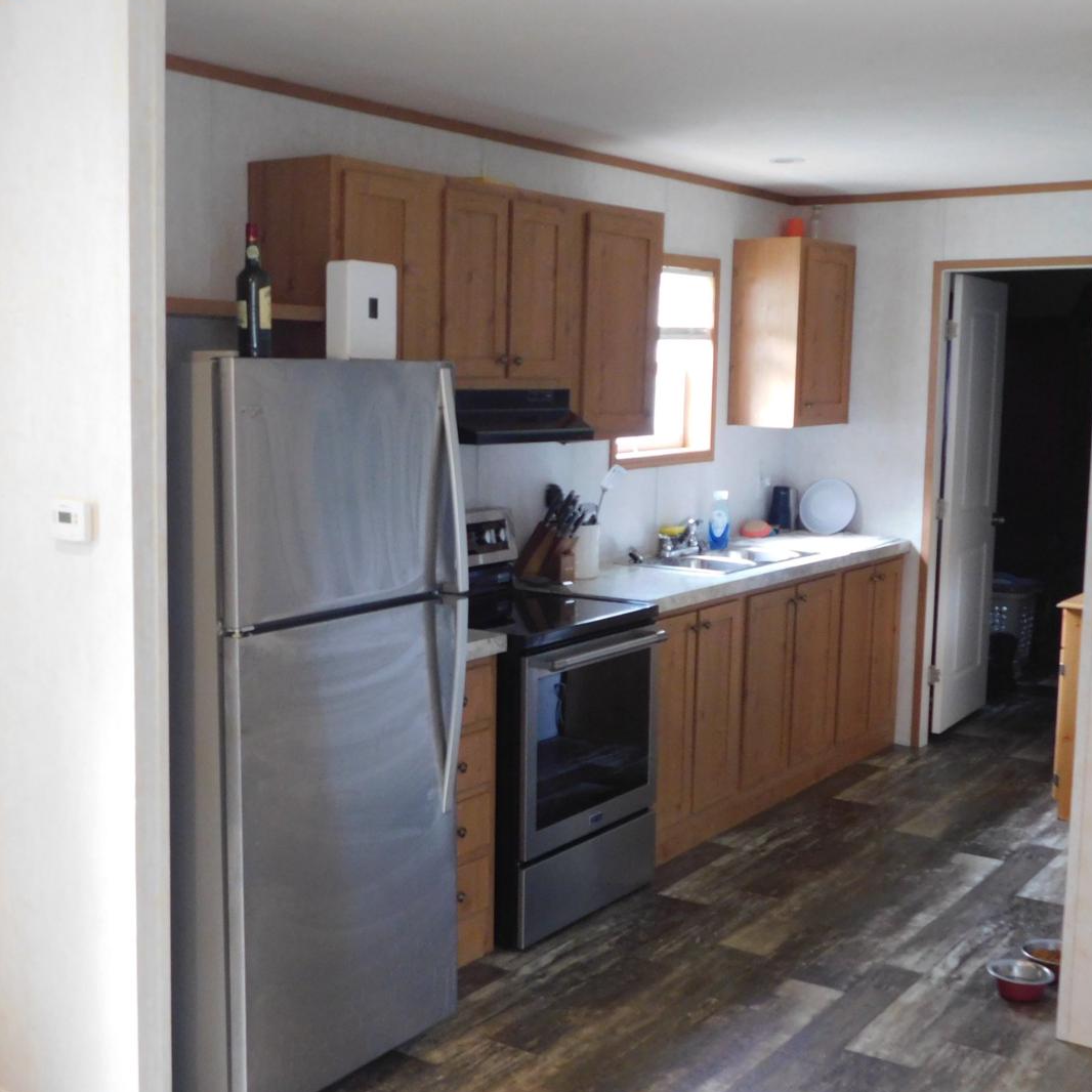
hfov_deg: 39.0
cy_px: 545
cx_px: 442
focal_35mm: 43
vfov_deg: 39.2
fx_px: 1535
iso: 400
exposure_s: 1/20
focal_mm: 6.3
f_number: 3.5
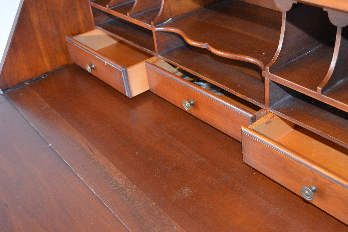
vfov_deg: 32.1
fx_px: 402
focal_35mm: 42
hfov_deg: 46.5
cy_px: 101
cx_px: 209
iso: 2500
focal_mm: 23
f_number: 3.8
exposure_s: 1/60
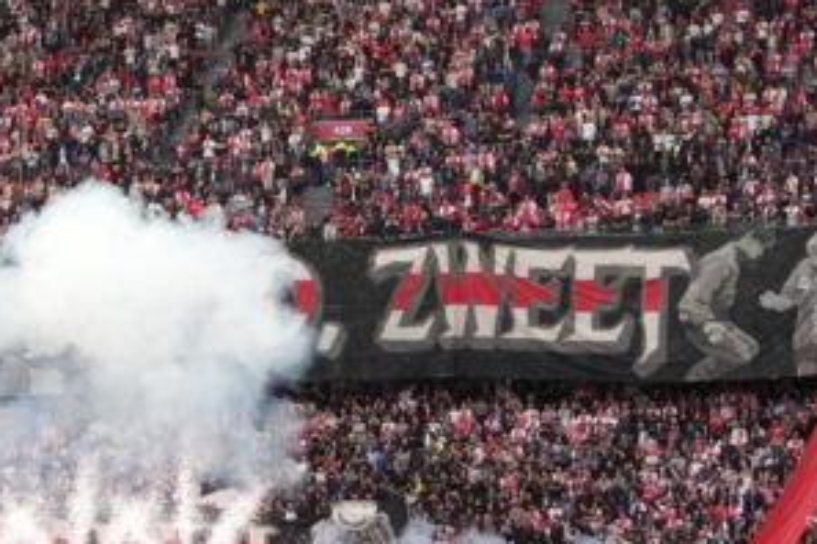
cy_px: -12
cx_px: 168
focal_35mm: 145
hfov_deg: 14.1
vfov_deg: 9.4
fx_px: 3290
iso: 1600
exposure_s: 1/2500
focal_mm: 42
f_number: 2.8
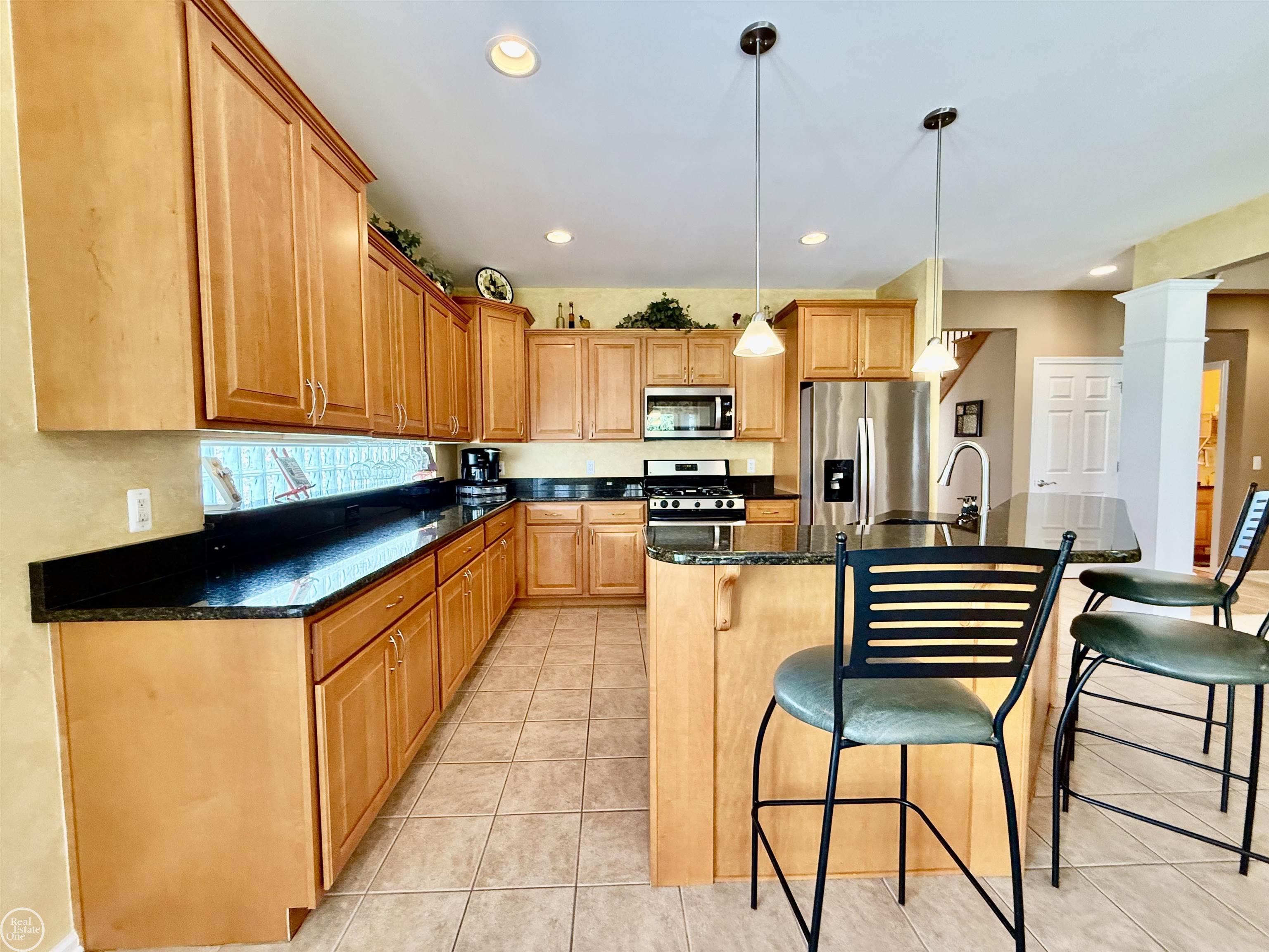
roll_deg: +0.6
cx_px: 634
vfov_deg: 85.7
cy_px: 476
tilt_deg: -3.5
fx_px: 513
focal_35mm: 14
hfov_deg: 102.1
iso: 400
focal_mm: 2.22
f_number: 2.2
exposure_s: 1/60
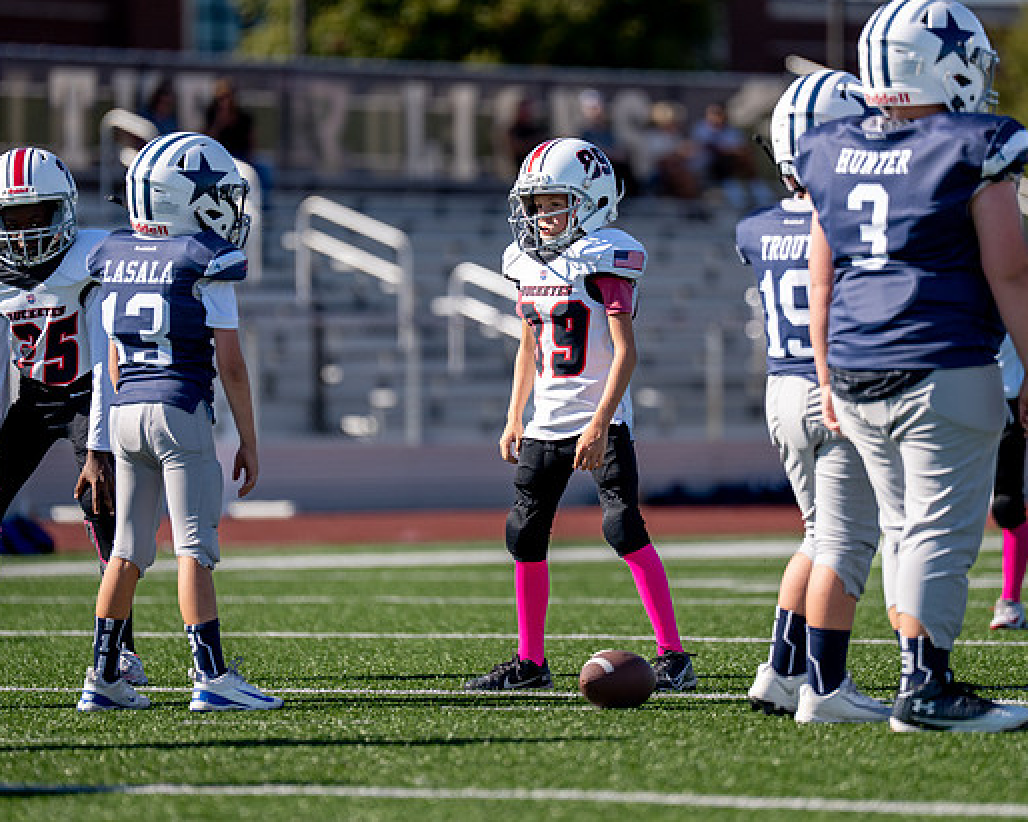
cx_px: 561
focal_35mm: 282
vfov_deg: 5.5
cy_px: 331
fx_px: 8578
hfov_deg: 6.9
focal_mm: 200
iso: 320
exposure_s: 1/4000
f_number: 2.8
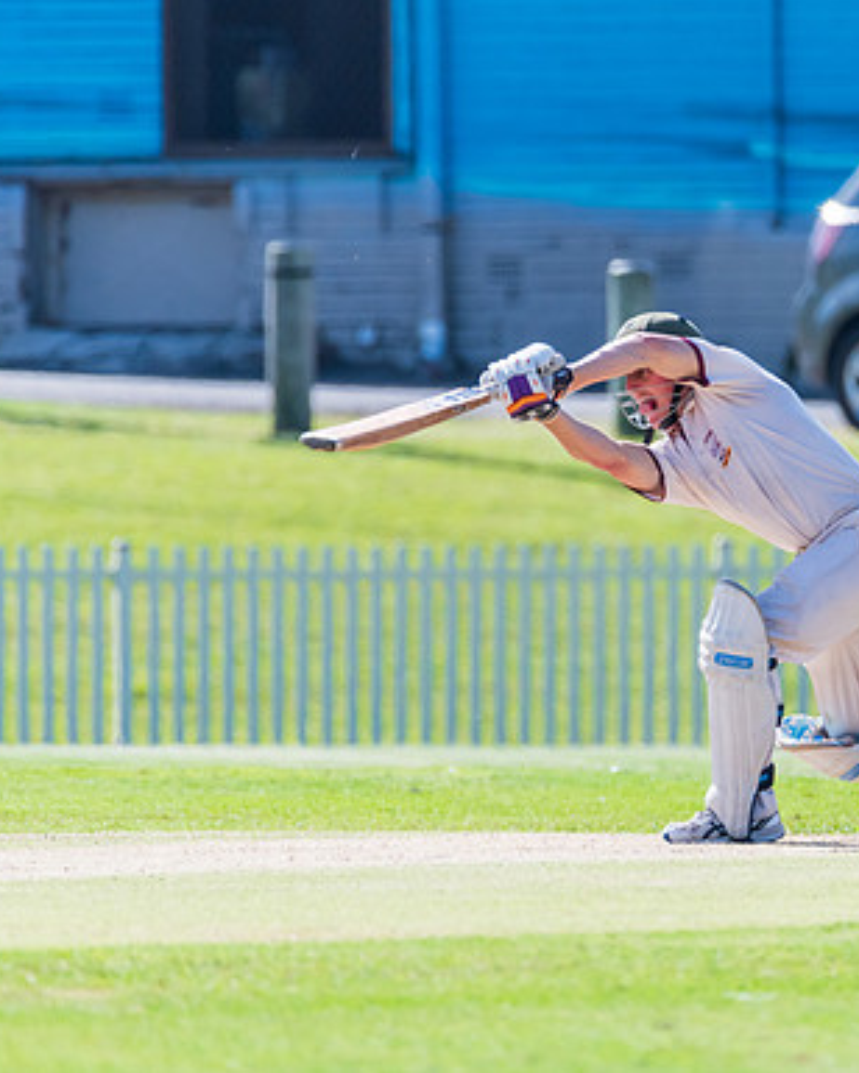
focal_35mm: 1102
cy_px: 602
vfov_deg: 1.8
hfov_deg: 1.4
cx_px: 766
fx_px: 35020
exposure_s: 1/2000
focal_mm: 600
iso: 640
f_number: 6.3
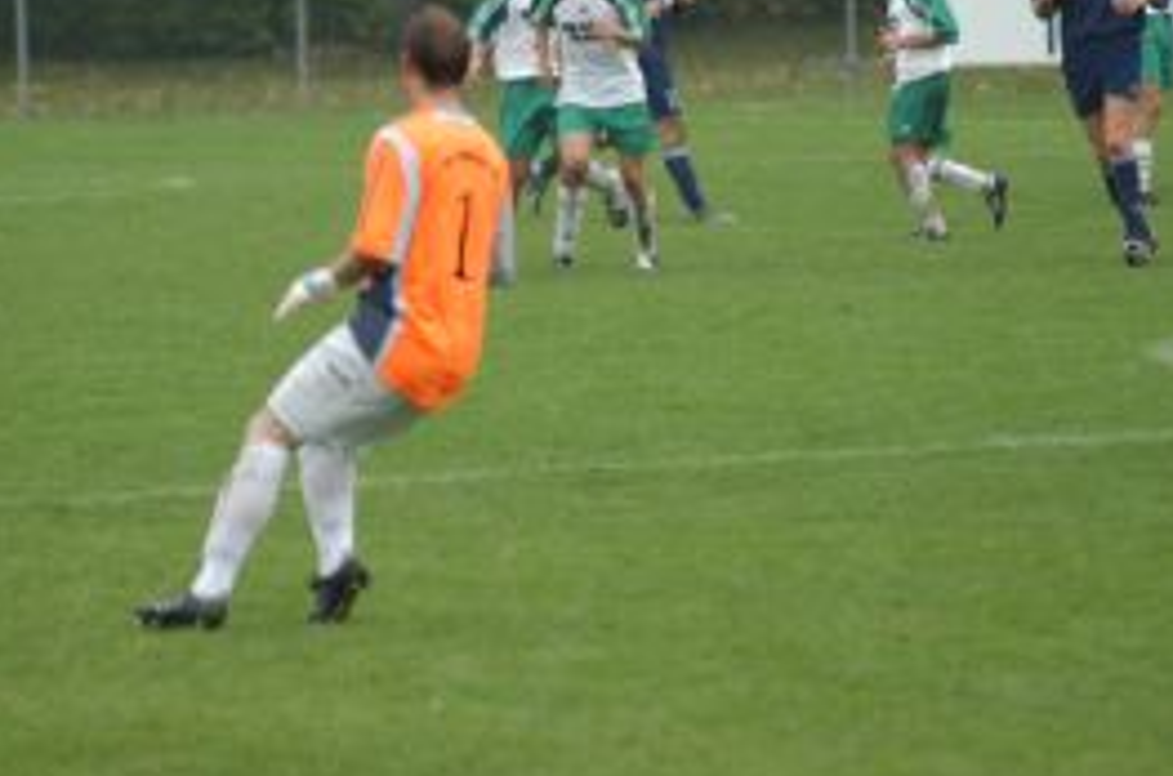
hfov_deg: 4.5
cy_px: 323
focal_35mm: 457
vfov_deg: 3.0
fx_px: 14855
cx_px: 553
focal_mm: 200
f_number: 2.8
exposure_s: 1/500
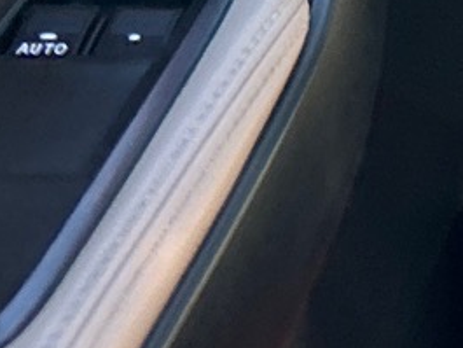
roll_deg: -1.6
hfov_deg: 10.1
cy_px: -486
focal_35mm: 157
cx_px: 1277
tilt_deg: -23.8
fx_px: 2101
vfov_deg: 8.6
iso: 50
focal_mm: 5.7
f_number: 1.5
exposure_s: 1/309
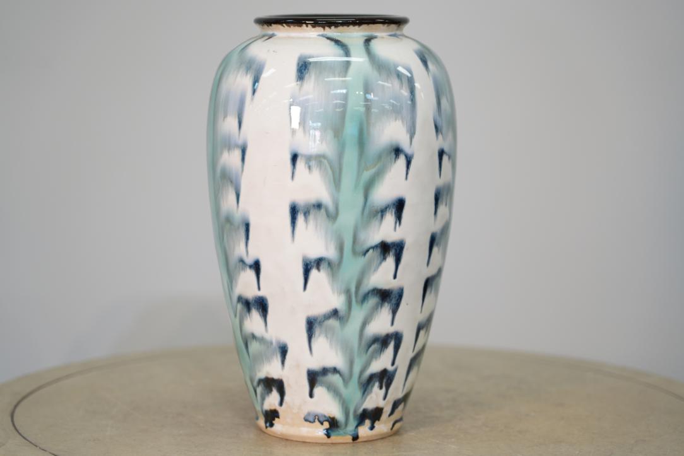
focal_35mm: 105
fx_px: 1995
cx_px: 342
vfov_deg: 13.0
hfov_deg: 19.5
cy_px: 228
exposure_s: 1/125
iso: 800
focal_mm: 105
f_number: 4
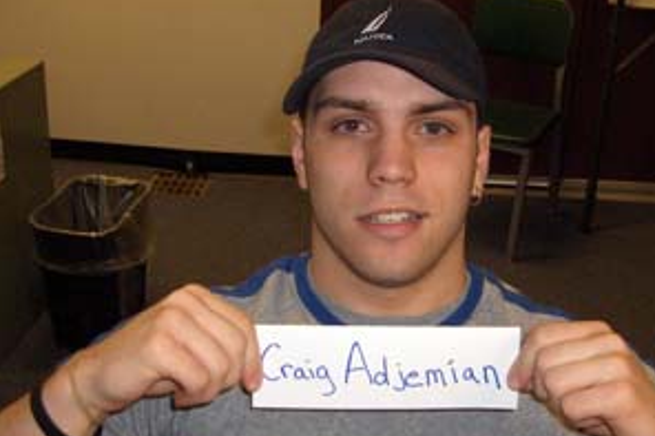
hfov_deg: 41.0
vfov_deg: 28.0
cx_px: 385
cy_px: 231
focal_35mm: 48
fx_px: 873
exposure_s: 1/60
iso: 100
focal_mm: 8
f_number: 2.8
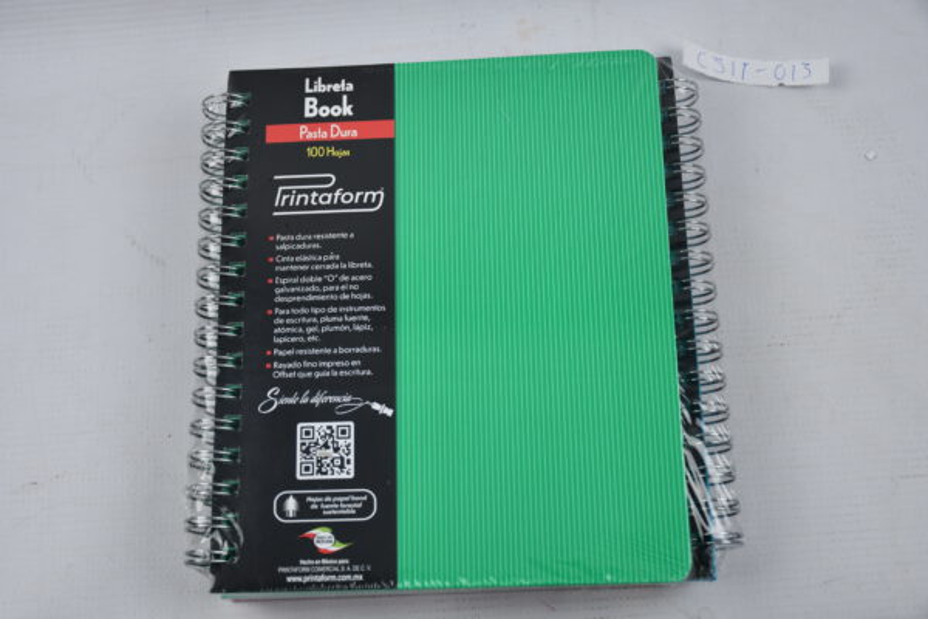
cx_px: 464
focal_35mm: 52
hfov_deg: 38.2
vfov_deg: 26.0
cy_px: 310
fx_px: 1340
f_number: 4.2
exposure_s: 1/250
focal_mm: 35
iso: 450
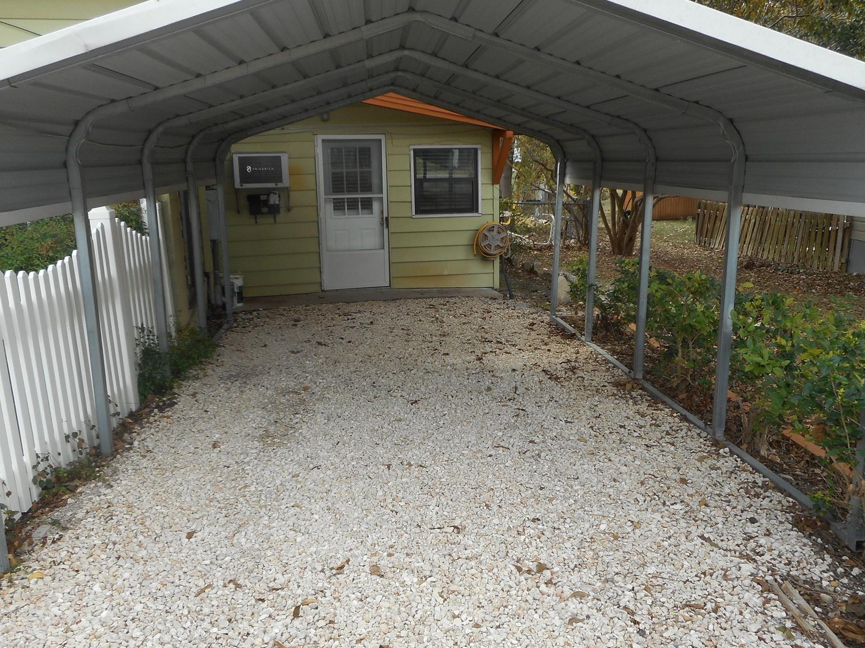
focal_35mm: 31
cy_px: 353
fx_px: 775
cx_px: 432
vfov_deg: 45.4
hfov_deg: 58.4
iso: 80
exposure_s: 1/200
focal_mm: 4.5
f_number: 3.7
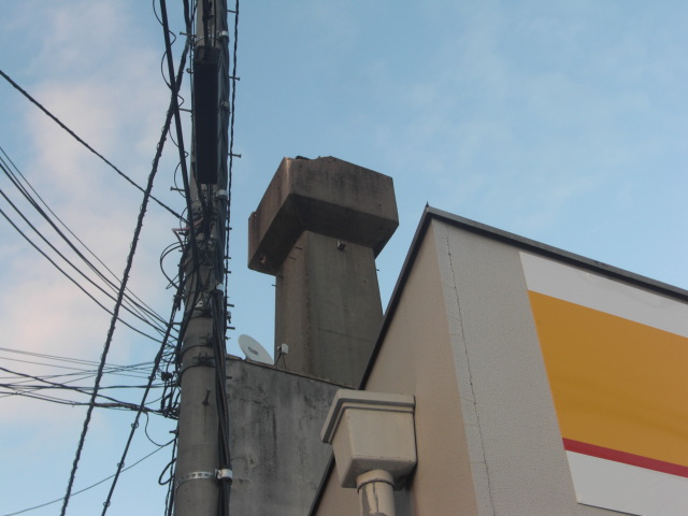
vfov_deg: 26.6
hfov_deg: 34.9
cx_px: 344
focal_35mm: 55
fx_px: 1093
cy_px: 258
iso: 50
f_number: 3.6
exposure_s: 1/80
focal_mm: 9.8
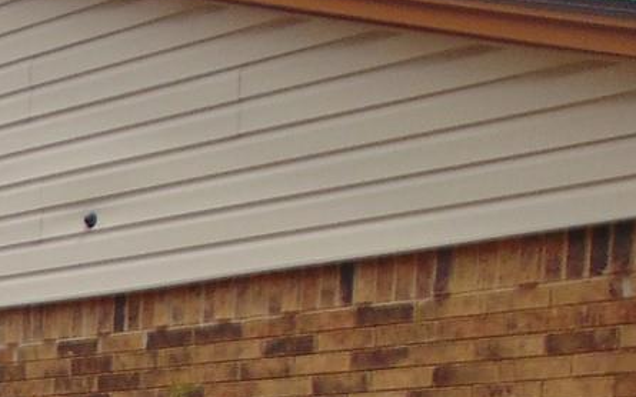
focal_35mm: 122
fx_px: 2114
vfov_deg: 10.3
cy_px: 621
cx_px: -687
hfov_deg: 14.0
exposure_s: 1/800
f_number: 3
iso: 80
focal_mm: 4.5
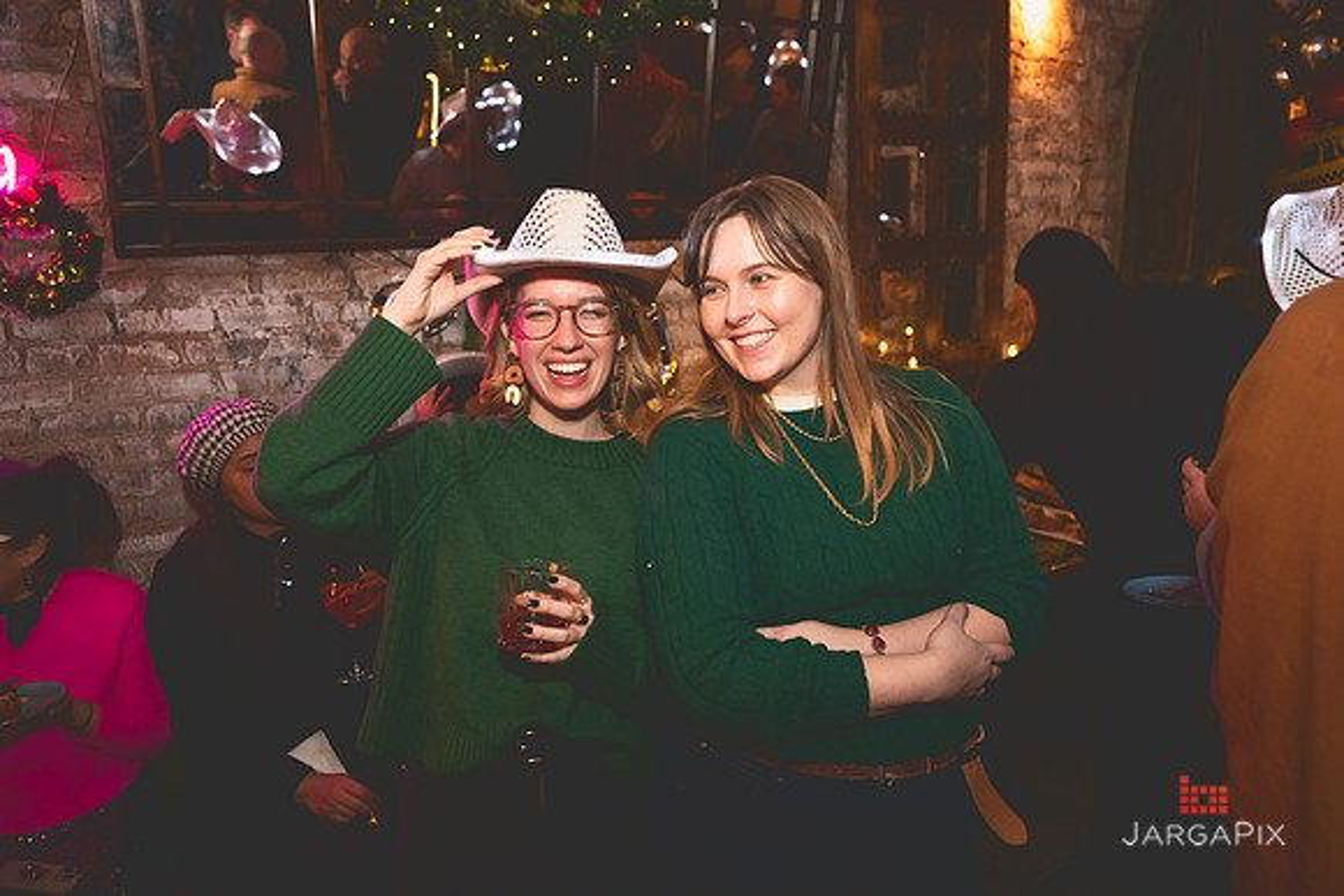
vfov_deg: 50.6
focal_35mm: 25
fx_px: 948
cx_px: 672
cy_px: 448
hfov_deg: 70.6
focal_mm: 24
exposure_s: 1/100
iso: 3200
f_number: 3.2
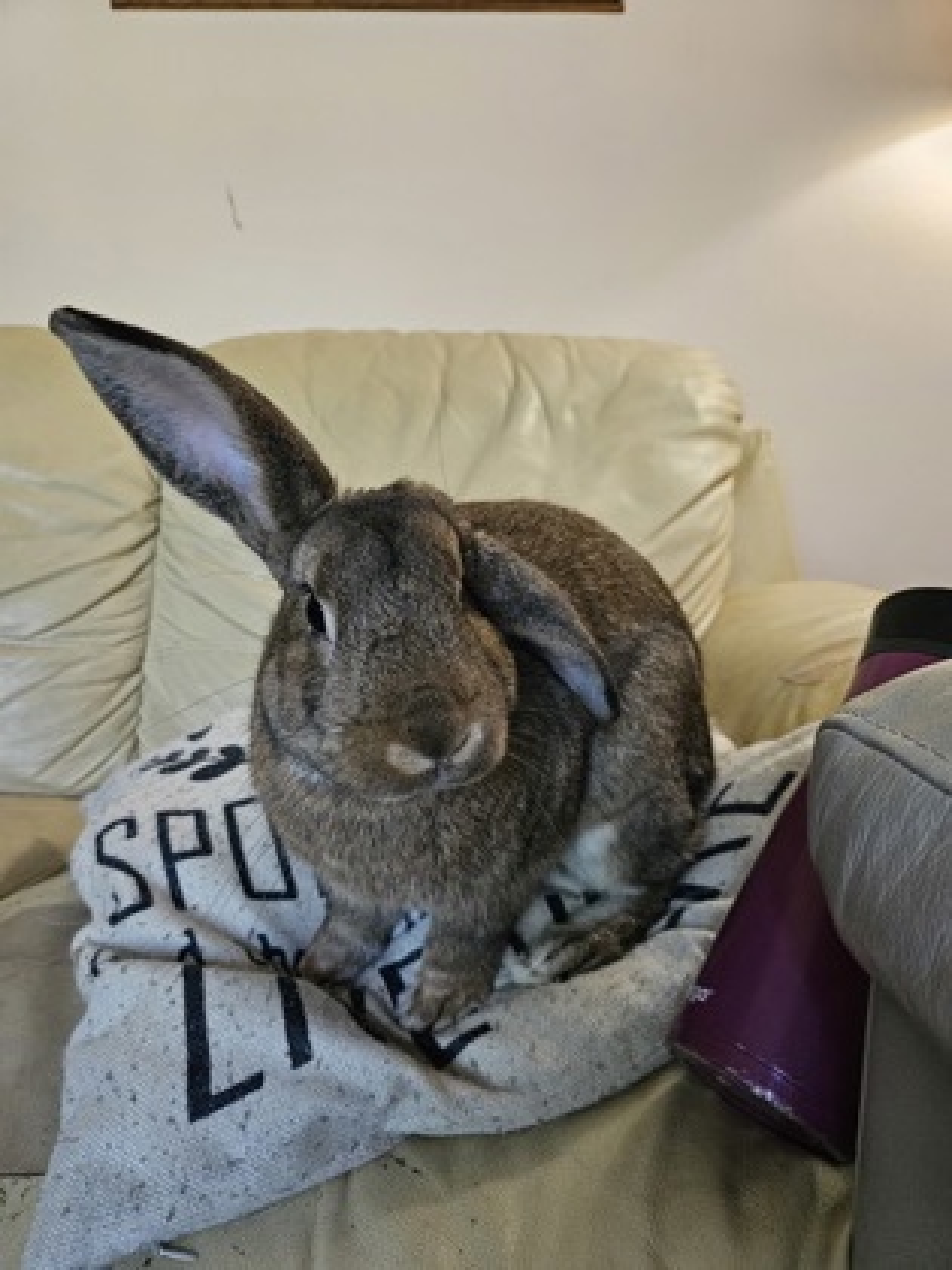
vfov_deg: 73.9
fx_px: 843
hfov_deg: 58.9
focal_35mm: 23
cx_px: 476
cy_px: 635
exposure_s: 1/120
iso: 640
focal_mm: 5.4
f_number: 1.8
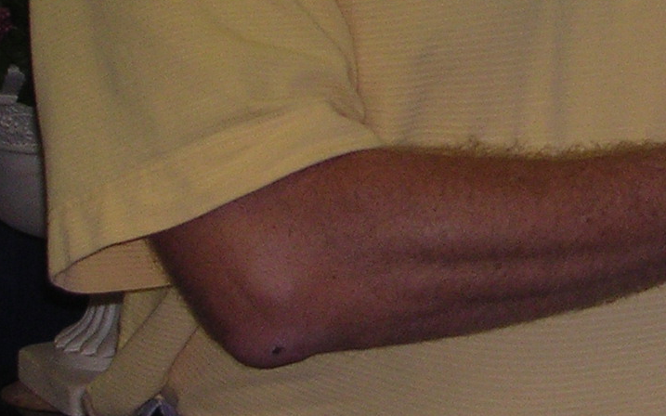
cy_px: -259
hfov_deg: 8.9
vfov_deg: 5.6
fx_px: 4174
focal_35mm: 230
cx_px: 948
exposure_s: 1/60.1
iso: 155
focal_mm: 11.6
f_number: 3.9
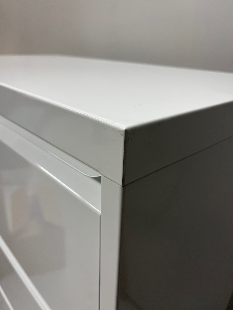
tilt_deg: -24.5
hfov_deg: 53.0
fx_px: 233
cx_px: 116
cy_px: 155
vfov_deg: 67.3
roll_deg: +0.2
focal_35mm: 26
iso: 64
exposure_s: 1/100
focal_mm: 5.1
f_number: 1.6
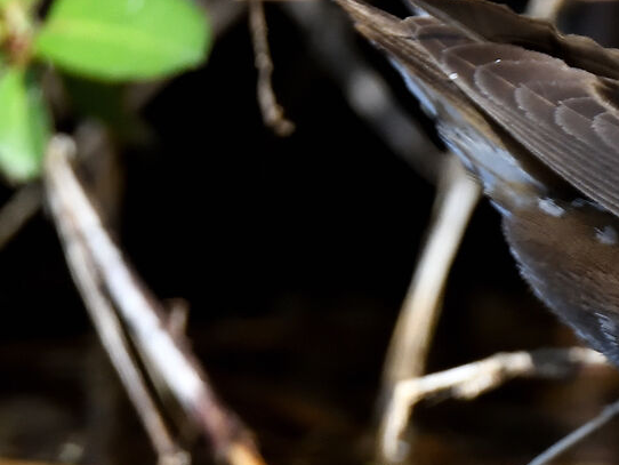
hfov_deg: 0.8
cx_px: 1325
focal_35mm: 2554
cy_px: 335
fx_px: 45691
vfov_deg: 0.6
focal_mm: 600
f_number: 8
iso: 1400
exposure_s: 1/2000
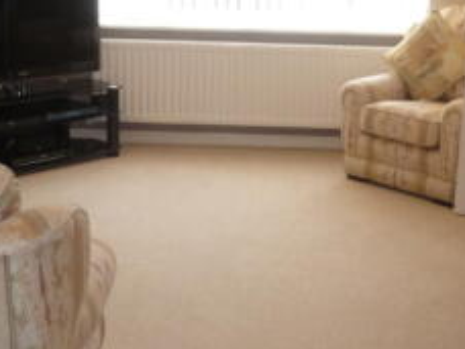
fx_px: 860
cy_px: 130
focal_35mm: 64
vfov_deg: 22.9
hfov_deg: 30.2
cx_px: 189
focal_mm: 4.5
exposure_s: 1/60
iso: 100
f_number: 3.3
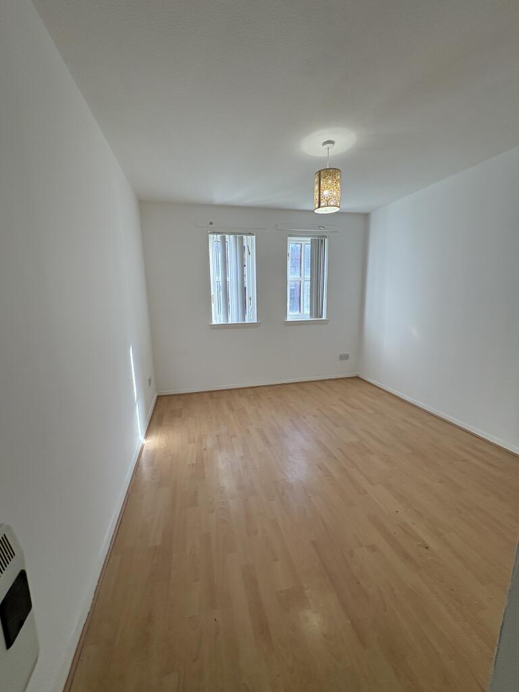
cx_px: 260
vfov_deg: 102.1
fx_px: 280
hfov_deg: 85.7
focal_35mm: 14
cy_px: 346
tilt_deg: -10.6
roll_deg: +1.3
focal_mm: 2.22
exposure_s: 1/163
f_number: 2.2
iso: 64
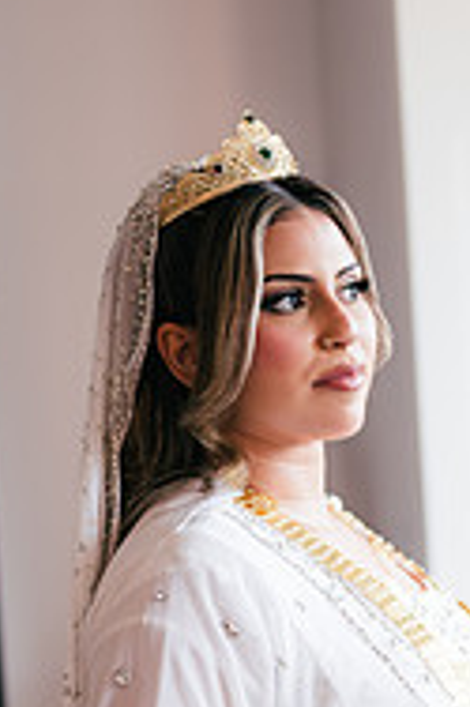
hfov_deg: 7.6
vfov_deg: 11.3
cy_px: 786
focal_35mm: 180
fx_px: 3531
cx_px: 391
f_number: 1.4
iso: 160
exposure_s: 1/160
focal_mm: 50
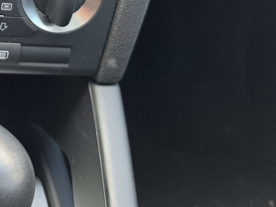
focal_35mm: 62
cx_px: -88
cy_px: -66
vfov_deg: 21.3
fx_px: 494
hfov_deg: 26.3
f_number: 1.4
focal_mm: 6.5
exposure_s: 1/120
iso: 100
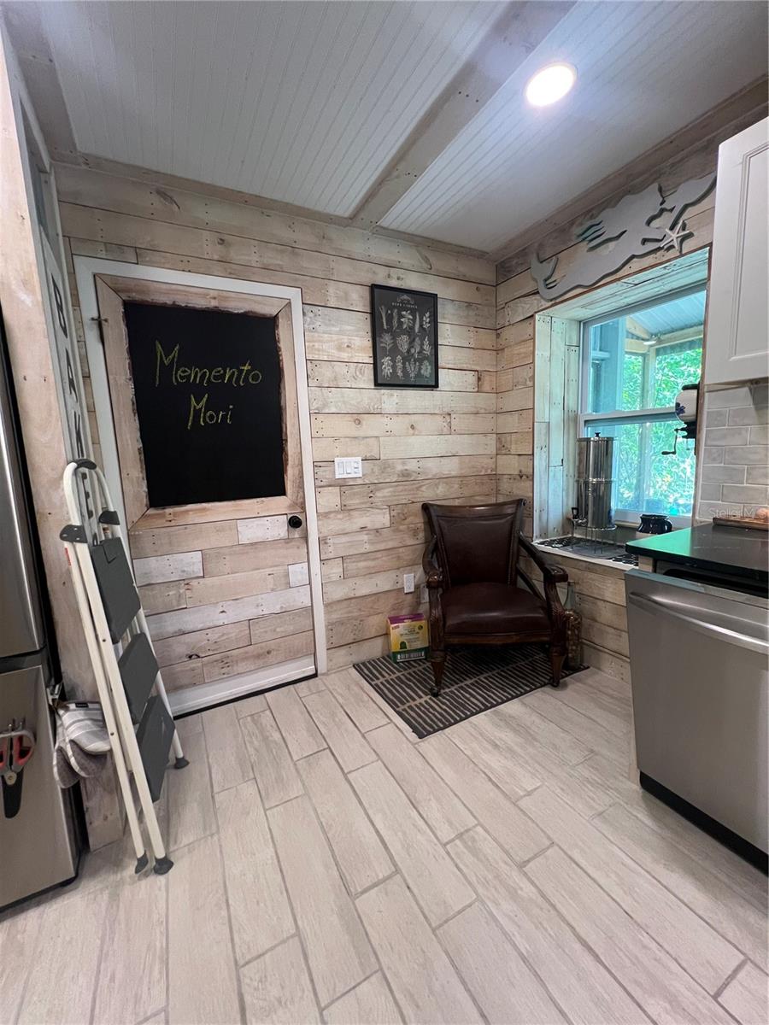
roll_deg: +2.4
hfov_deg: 89.9
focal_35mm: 13
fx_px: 385
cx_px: 384
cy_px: 512
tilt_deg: -8.1
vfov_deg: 106.2
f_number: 1.8
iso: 400
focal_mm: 1.57
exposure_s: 1/60
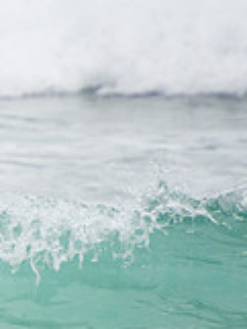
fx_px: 19269
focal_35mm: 2028
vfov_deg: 1.0
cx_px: -274
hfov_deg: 0.7
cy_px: 238
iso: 320
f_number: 5.6
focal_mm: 390
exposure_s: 1/1600
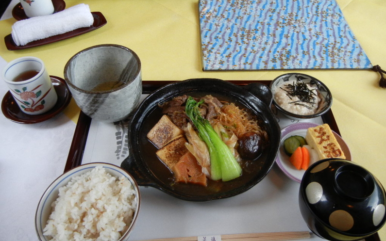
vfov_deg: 39.4
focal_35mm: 32
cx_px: 194
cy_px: 116
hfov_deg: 59.6
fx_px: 337
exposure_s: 1/30
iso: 202
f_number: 3.5
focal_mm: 5.4
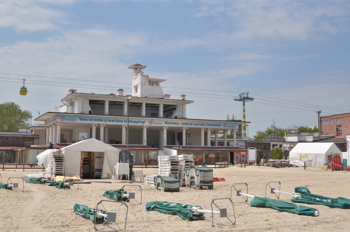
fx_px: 408
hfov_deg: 46.5
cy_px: 116
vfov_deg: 31.8
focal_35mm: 42
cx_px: 175
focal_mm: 28
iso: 250
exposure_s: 1/3200
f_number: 4.5
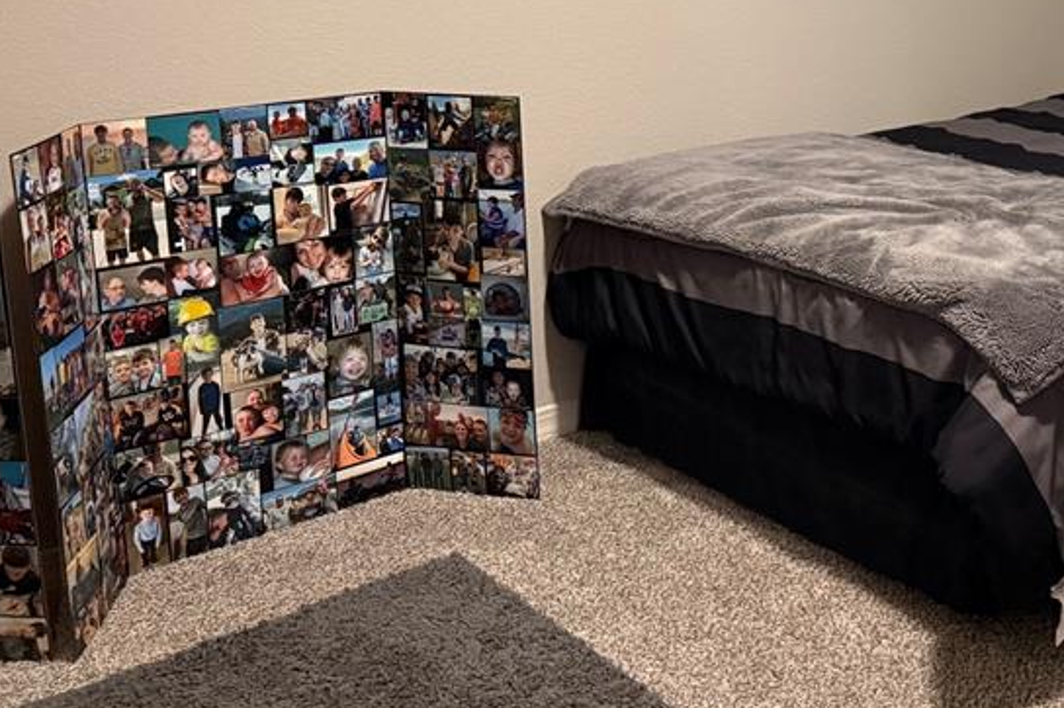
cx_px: 970
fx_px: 1388
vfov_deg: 27.8
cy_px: 101
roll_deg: +0.3
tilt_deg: -8.9
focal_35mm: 47
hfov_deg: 38.8
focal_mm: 6.76
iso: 800
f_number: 1.78
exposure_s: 1/60
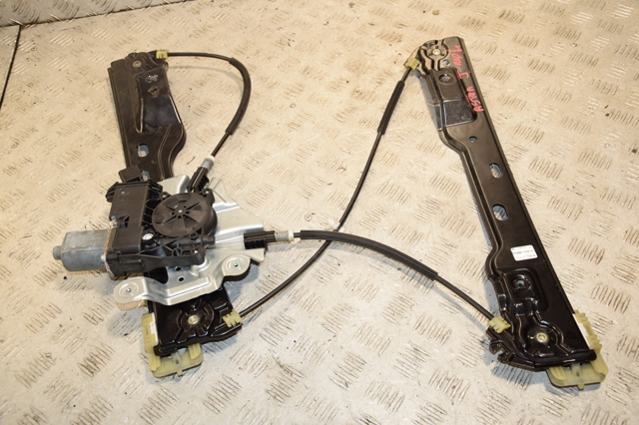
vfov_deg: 36.8
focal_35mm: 36
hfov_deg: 53.2
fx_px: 639
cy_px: 212
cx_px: 320
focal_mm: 24
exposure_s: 1/200
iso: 800
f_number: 6.3
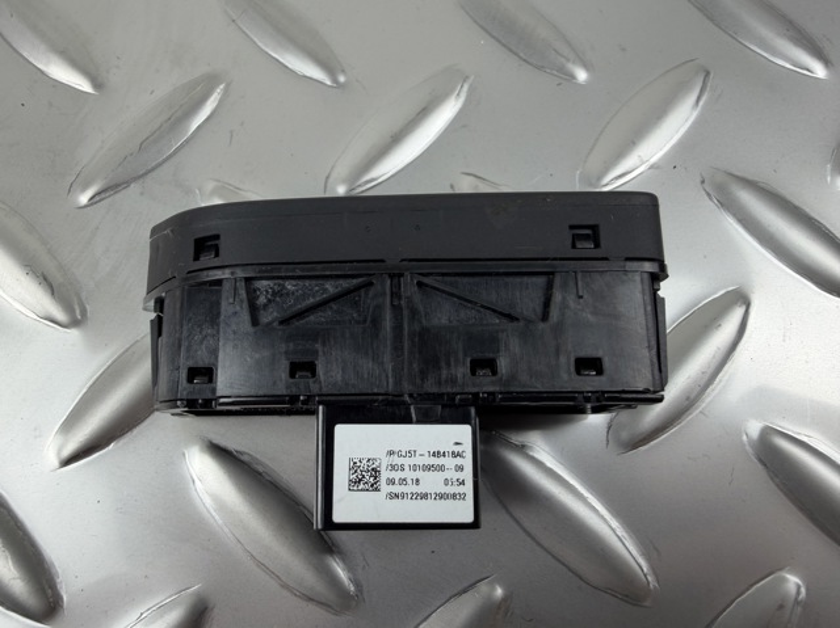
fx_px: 582
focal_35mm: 24
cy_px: 314
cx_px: 420
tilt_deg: -75.4
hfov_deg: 71.6
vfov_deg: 56.8
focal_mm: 2.22
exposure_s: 1/106
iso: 32
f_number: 2.2
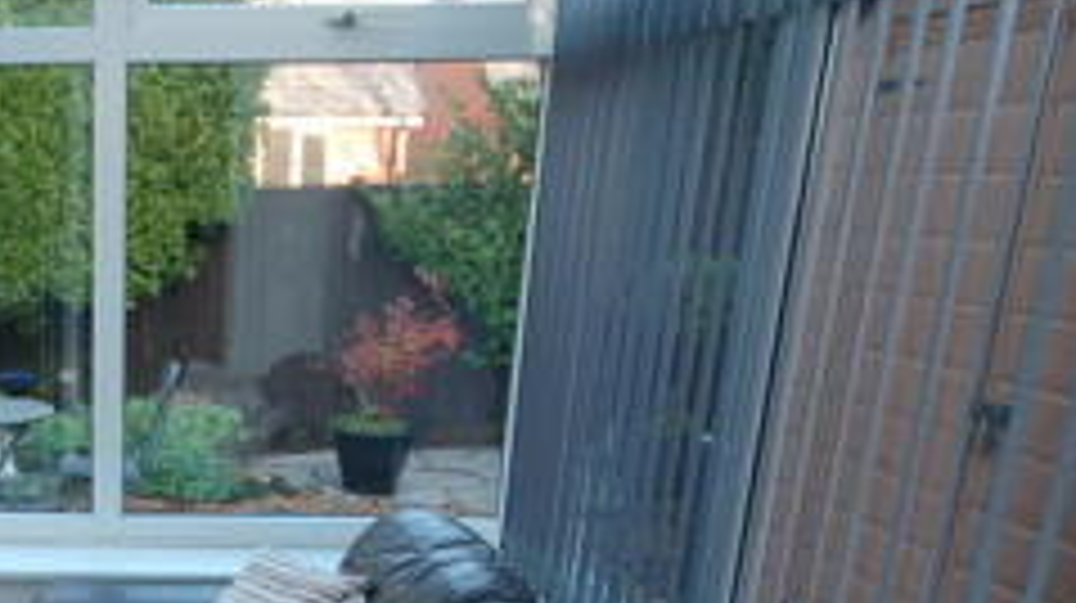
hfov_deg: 39.4
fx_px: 1352
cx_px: 54
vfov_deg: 24.1
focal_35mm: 47
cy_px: 594
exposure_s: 1/160
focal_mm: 11
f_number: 4.2
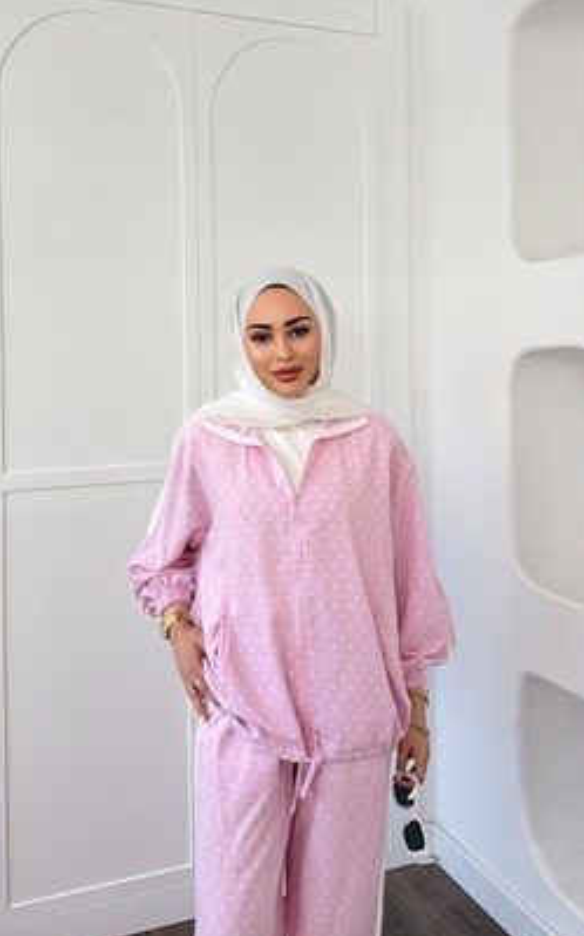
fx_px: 867
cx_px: 258
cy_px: 358
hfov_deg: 37.2
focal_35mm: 34
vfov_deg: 56.1
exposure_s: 1/1106
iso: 250
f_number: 1.78
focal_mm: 6.76
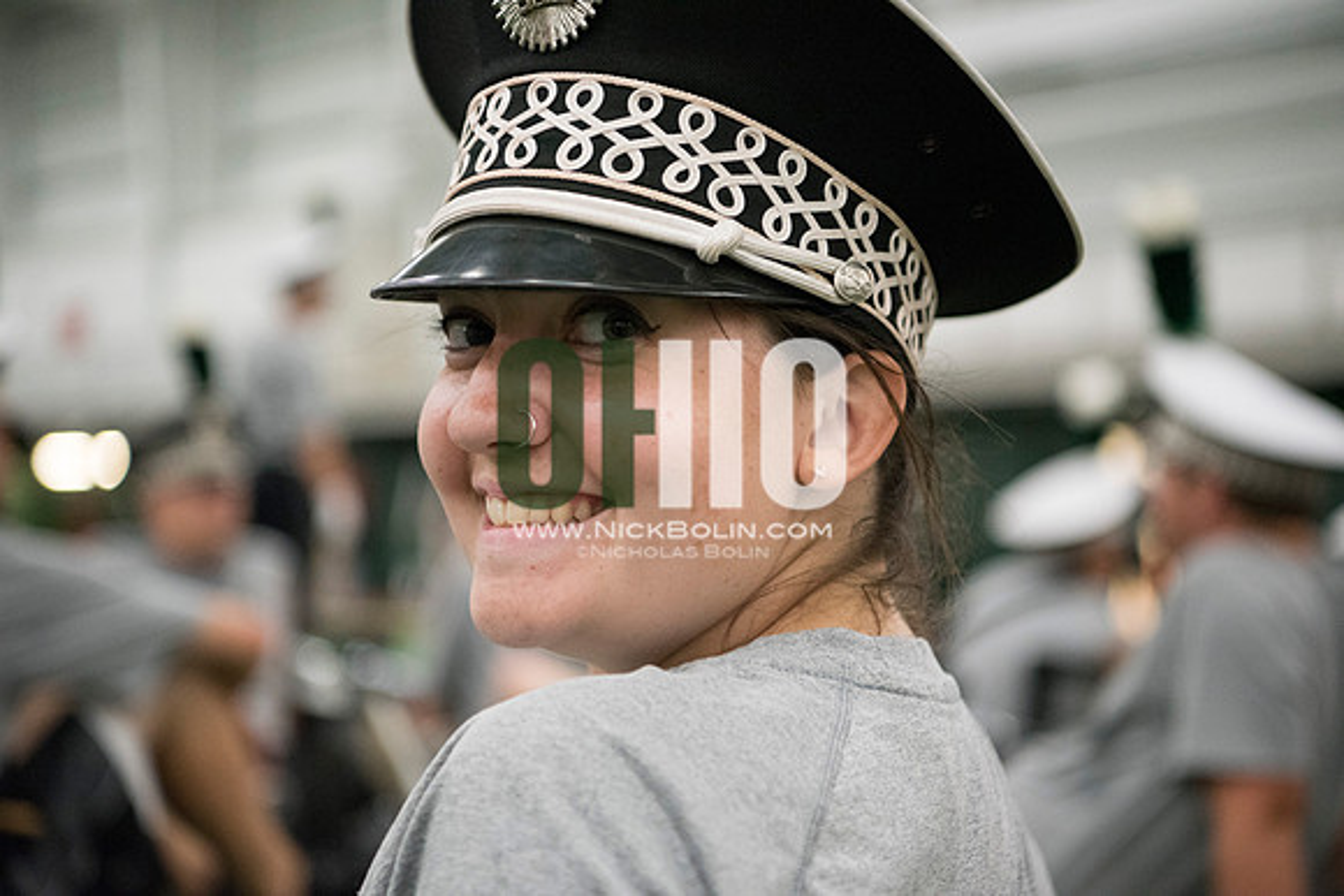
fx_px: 2614
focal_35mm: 70
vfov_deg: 19.5
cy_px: 448
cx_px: 672
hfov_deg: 28.8
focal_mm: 70
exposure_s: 1/320
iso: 3200
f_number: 3.2
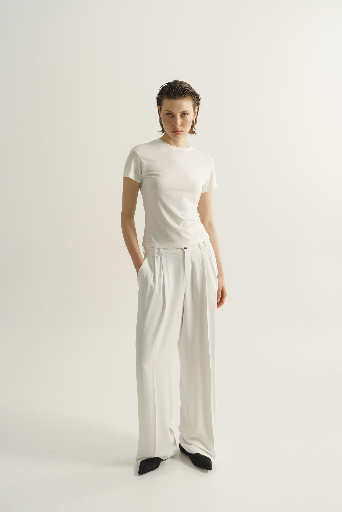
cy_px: 256
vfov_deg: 54.4
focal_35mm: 35
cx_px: 171
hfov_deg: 37.9
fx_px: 499
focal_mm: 35
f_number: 4
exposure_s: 1/125
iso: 320
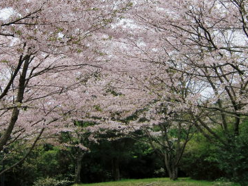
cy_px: 45
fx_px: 430
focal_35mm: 60
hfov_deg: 32.0
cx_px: 89
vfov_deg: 24.1
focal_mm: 6.1
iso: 64
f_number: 3.6
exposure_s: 1/500
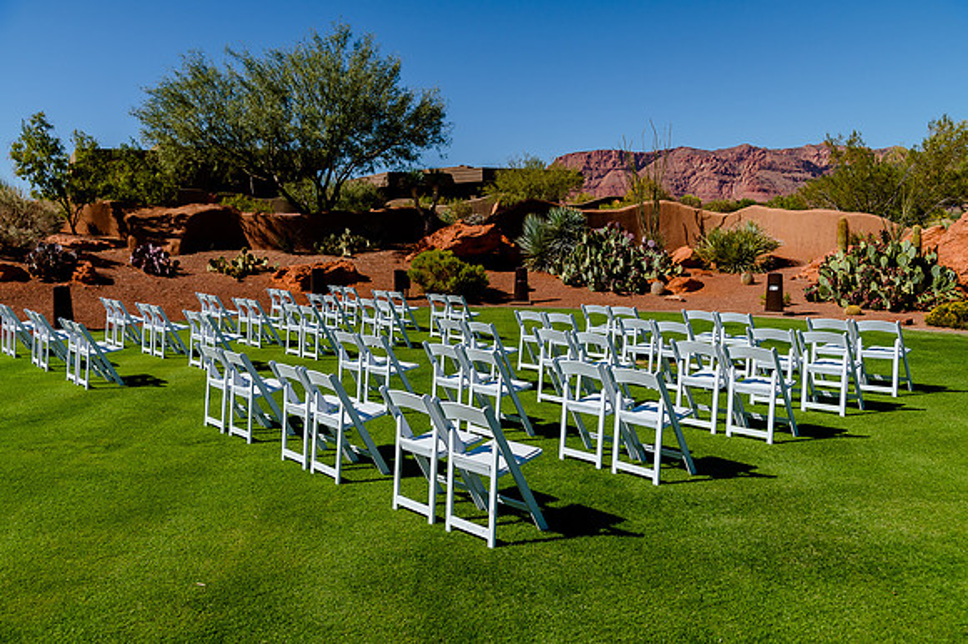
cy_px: 322
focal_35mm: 28
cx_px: 484
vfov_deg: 46.4
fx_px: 752
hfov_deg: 65.5
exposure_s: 1/2500
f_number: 6.3
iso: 400
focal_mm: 28
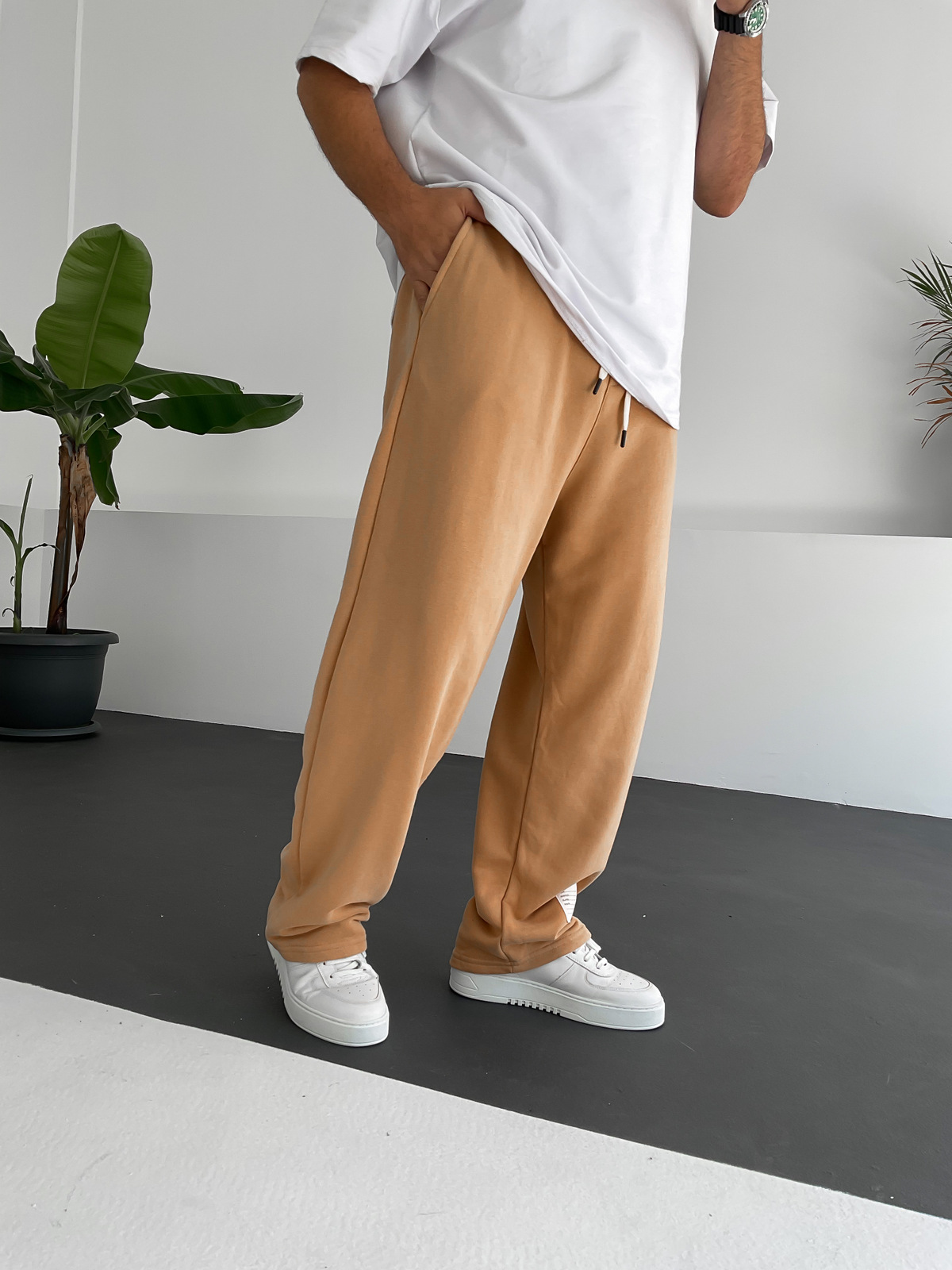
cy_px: 635
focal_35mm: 29
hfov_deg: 48.2
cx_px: 476
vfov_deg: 61.7
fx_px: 1063
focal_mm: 3
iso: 16
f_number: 1.8
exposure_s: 1/140
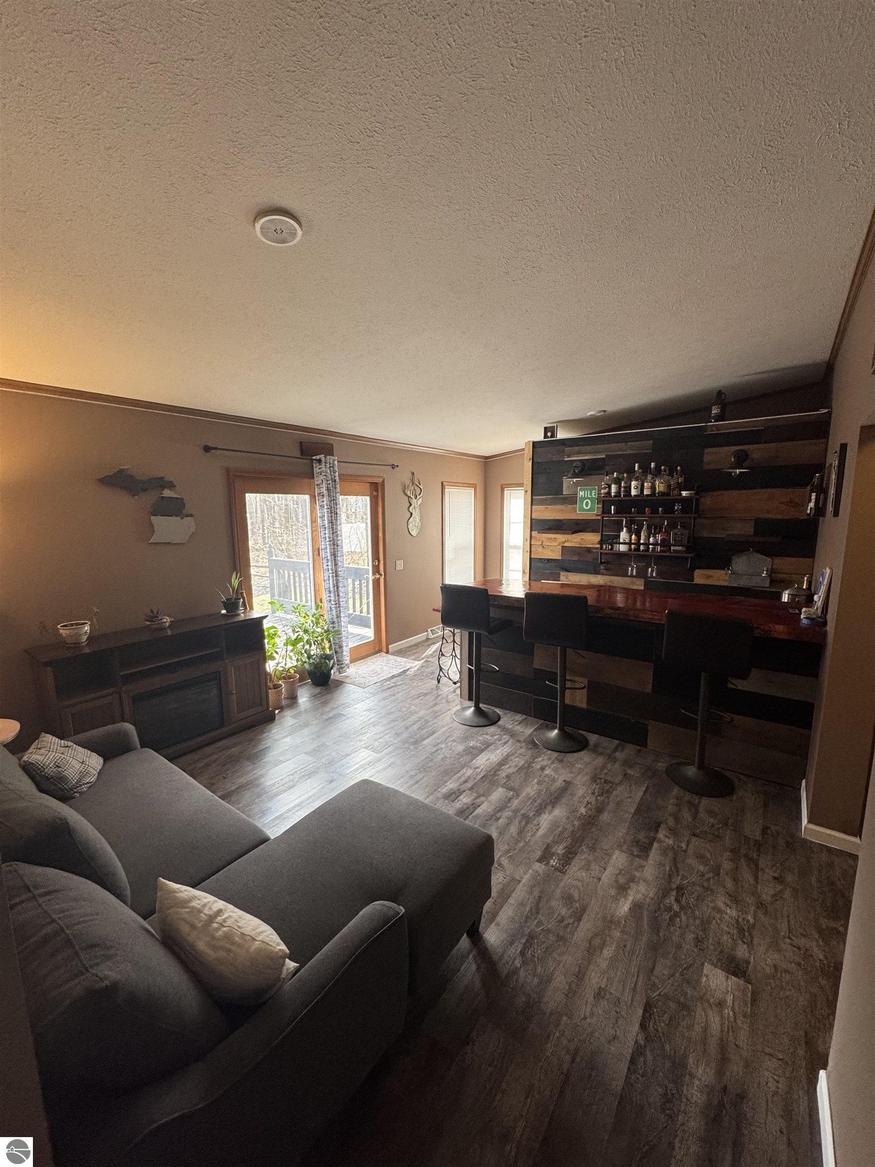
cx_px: 438
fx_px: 472
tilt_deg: -9.2
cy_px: 584
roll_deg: +0.8
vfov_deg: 102.1
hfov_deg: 85.7
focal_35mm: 14
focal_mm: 2.22
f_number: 2.2
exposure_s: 1/120
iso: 200
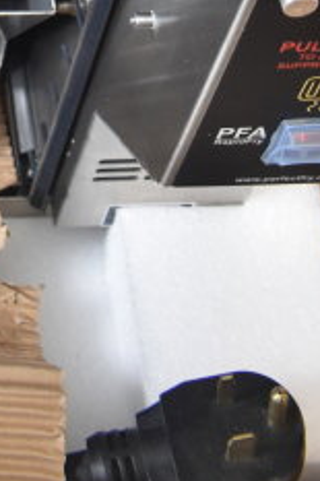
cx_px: -120
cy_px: -432
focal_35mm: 106
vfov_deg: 15.8
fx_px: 1415
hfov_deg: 12.4
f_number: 3.5
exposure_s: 1/30
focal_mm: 18
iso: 1000
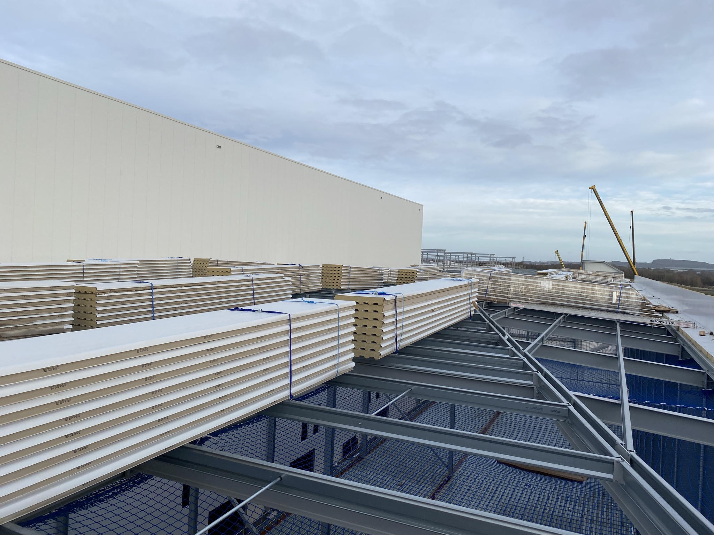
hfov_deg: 67.3
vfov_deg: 53.1
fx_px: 536
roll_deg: +0.7
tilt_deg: -0.5
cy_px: 268
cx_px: 357
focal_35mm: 26
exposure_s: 1/934
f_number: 1.8
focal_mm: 4.25
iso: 32
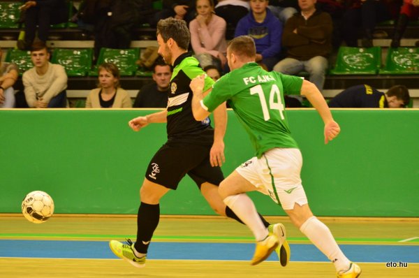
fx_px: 2963
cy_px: 139
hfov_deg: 8.1
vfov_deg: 5.4
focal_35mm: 255
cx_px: 210
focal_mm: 170
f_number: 5
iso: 4000
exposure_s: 1/320
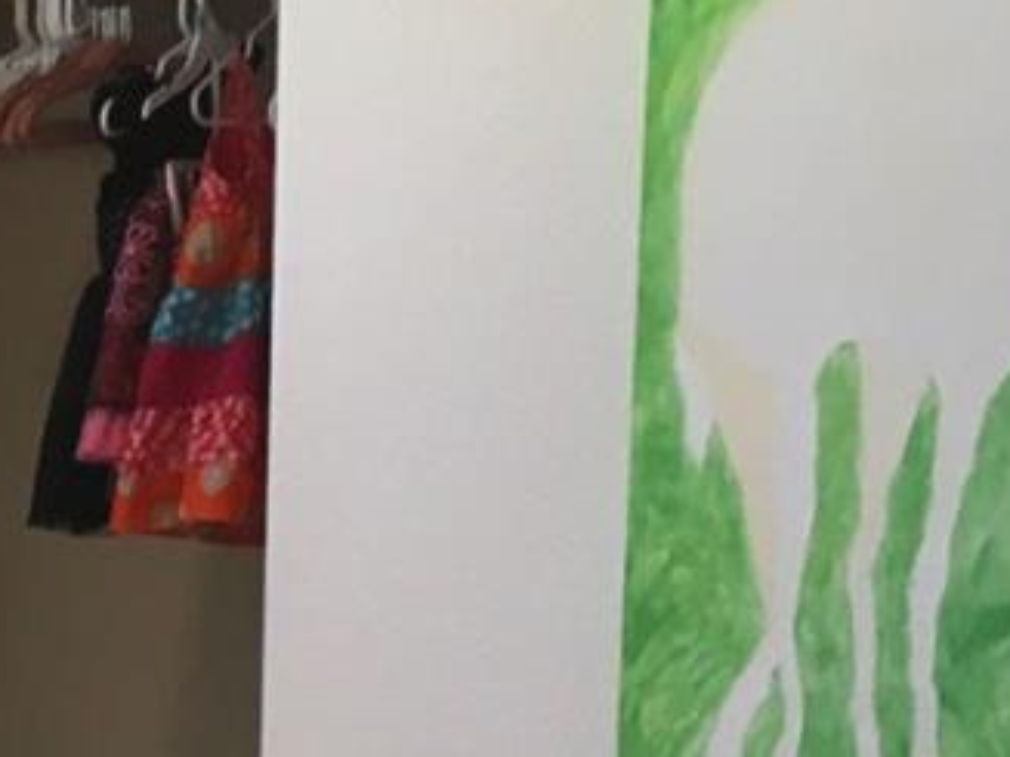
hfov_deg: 13.6
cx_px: -692
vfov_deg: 11.0
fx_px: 3879
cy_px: 738
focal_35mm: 133
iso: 50
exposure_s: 1/30
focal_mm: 4.15
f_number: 2.2
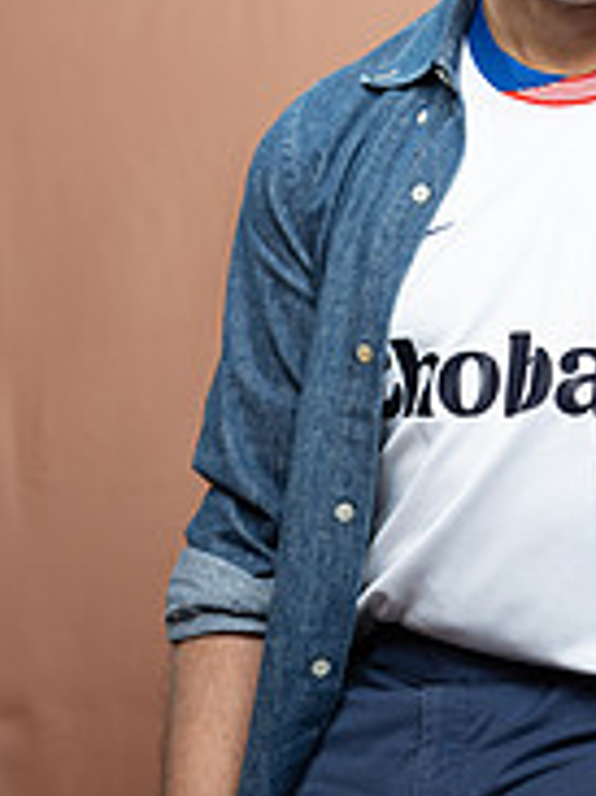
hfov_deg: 9.5
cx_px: 631
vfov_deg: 12.8
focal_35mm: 154
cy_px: 326
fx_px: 3539
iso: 320
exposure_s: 1/160
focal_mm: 65
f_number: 4
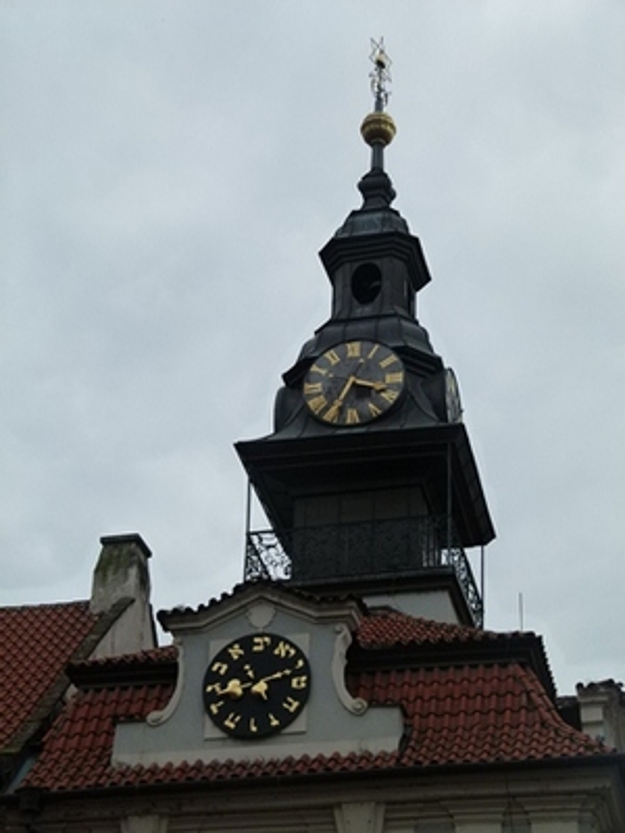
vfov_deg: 23.8
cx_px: 312
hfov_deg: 18.0
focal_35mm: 82
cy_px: 416
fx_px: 1974
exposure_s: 1/1000
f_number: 4
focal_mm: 14.8
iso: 160
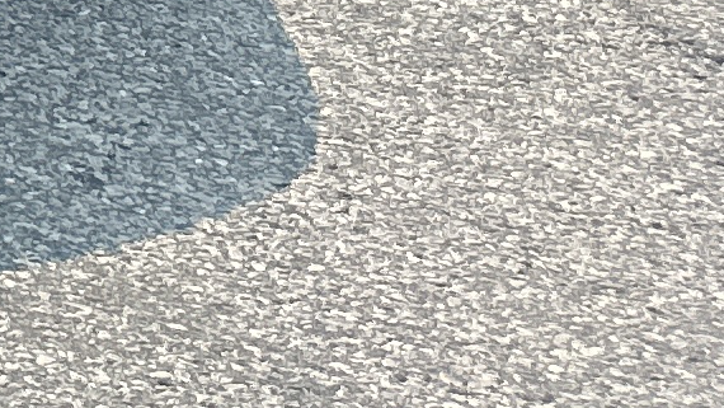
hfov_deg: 8.5
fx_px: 3553
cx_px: -1809
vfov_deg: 5.9
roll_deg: +0.8
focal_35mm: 185
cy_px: -1005
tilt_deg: -3.8
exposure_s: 1/2155
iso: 80
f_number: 1.78
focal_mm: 6.86
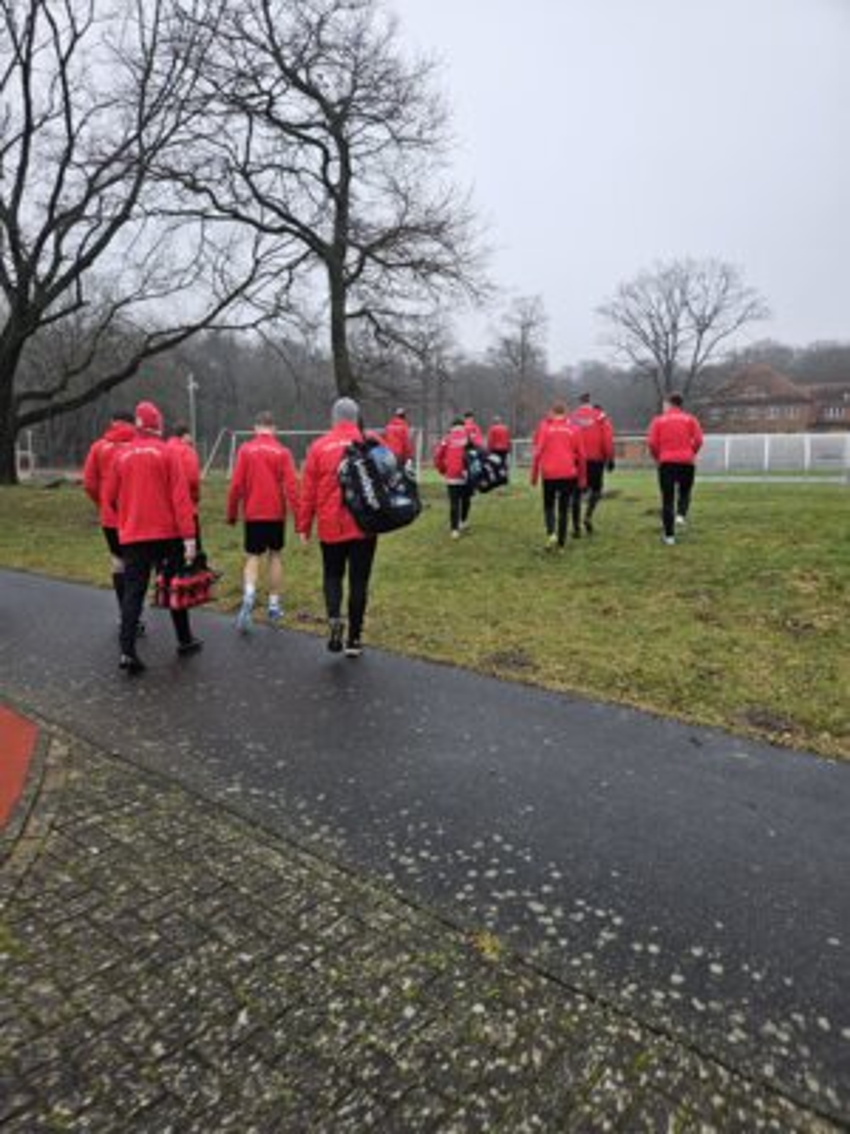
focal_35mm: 23
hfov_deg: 58.9
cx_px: 425
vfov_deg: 73.9
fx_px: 753
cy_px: 567
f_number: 1.8
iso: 25
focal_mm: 5.4
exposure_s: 1/100
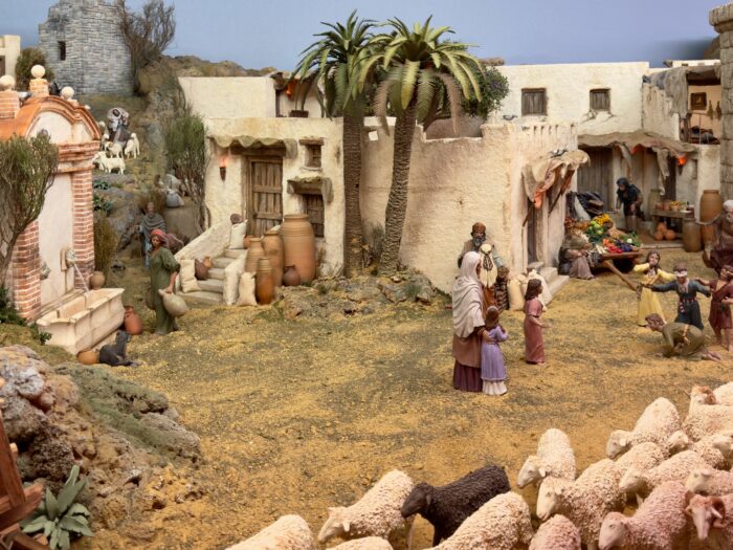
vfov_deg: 40.7
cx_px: 366
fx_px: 741
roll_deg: +1.2
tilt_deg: -11.7
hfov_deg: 52.6
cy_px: 275
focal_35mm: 35
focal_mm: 6.76
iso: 200
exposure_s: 1/59
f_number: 1.78
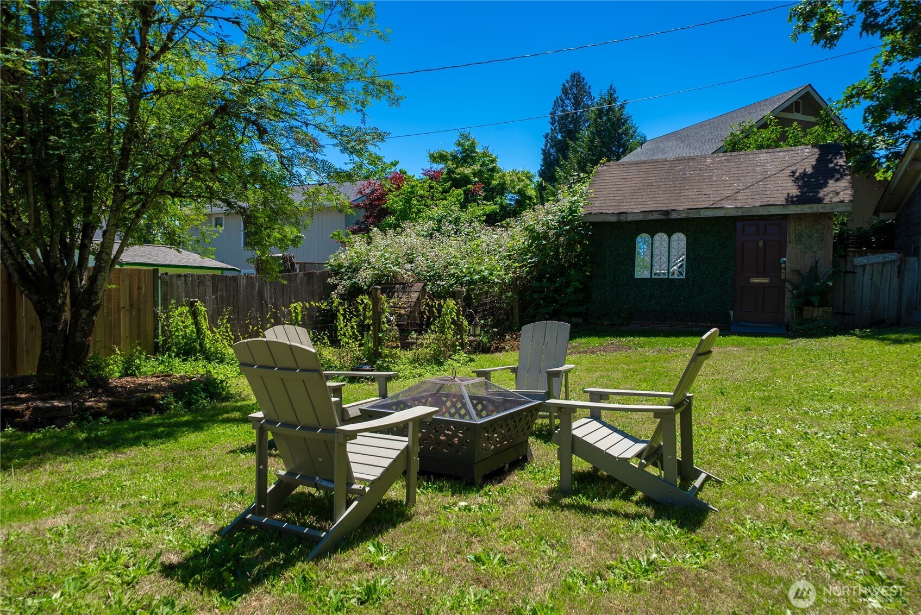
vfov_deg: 53.2
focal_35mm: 24
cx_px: 460
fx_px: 614
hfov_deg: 73.7
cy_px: 308
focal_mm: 24
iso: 80
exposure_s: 1/125
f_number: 7.1
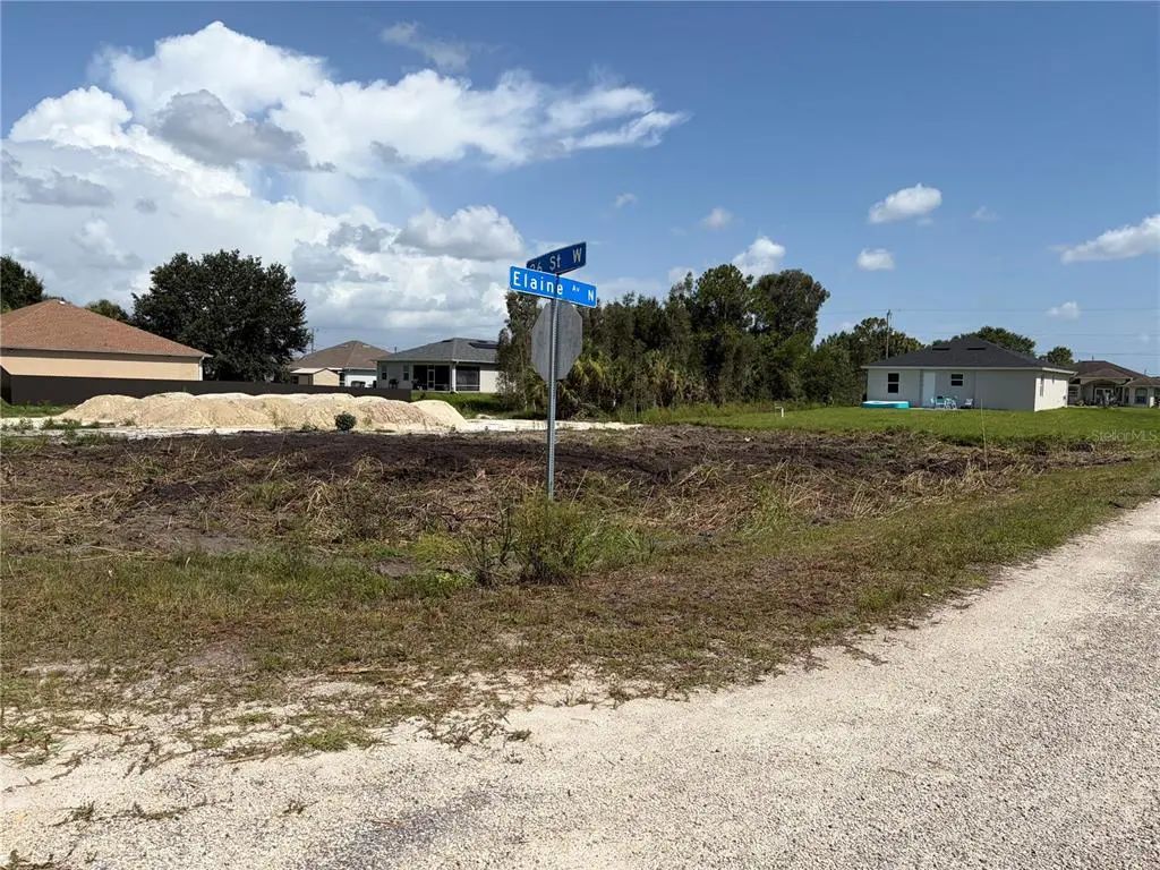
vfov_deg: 53.1
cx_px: 580
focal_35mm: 26
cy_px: 435
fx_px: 871
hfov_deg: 67.3
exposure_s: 1/5814
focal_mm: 5.96
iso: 50
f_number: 1.6
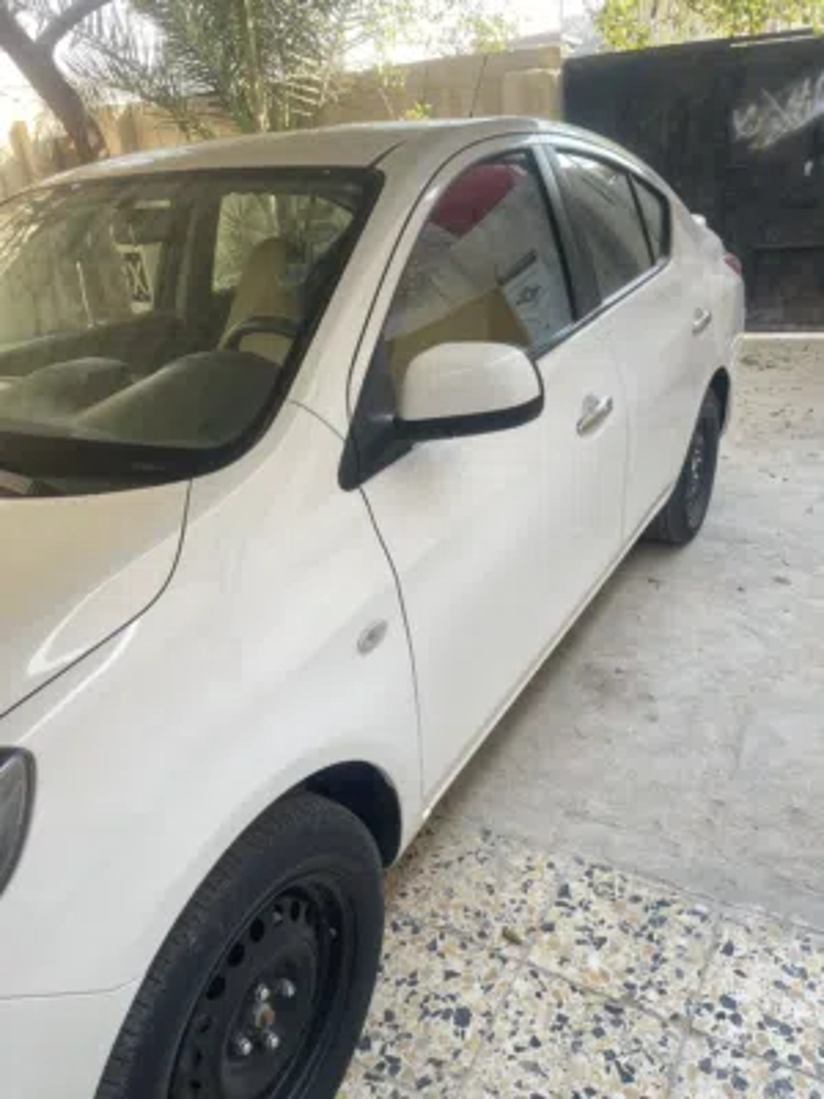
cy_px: 550
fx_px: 793
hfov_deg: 54.9
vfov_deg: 69.4
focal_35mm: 25
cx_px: 412
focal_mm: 5.1
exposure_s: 1/133
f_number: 1.6
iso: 32
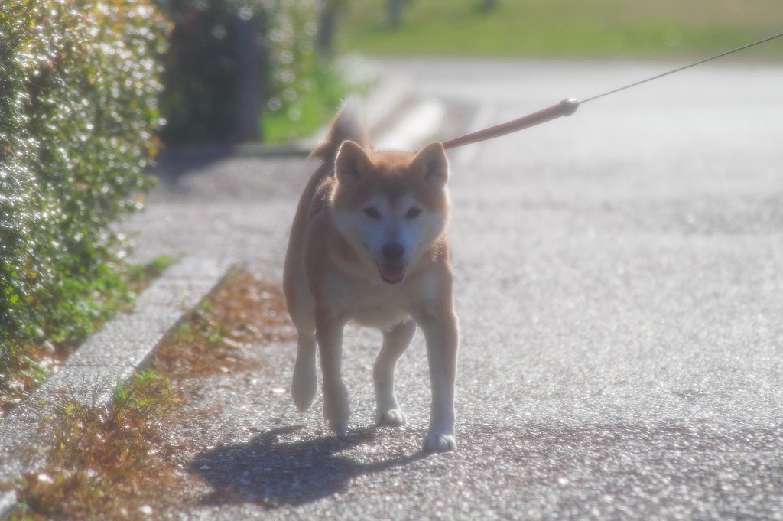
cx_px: 392
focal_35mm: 315
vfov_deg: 4.4
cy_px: 260
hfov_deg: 6.5
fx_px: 6846
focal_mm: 210
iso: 100
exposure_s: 1/1250
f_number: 6.3
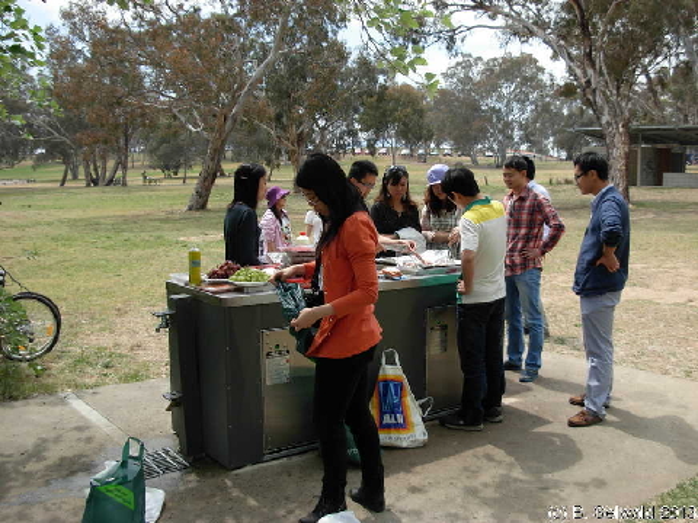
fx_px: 766
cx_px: 349
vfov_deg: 37.7
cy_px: 262
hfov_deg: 49.0
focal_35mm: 38
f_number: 2.9
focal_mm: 6.3
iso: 79
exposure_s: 1/664
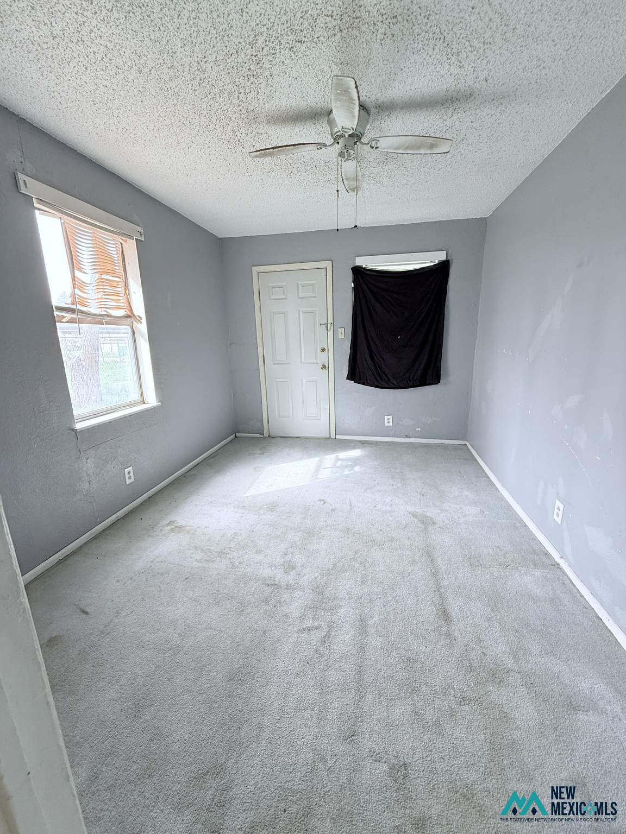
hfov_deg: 85.7
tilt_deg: -12.7
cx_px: 313
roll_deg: +1.0
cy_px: 417
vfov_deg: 102.1
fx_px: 338
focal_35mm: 14
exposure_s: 1/99
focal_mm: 2.22
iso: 160
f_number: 2.2
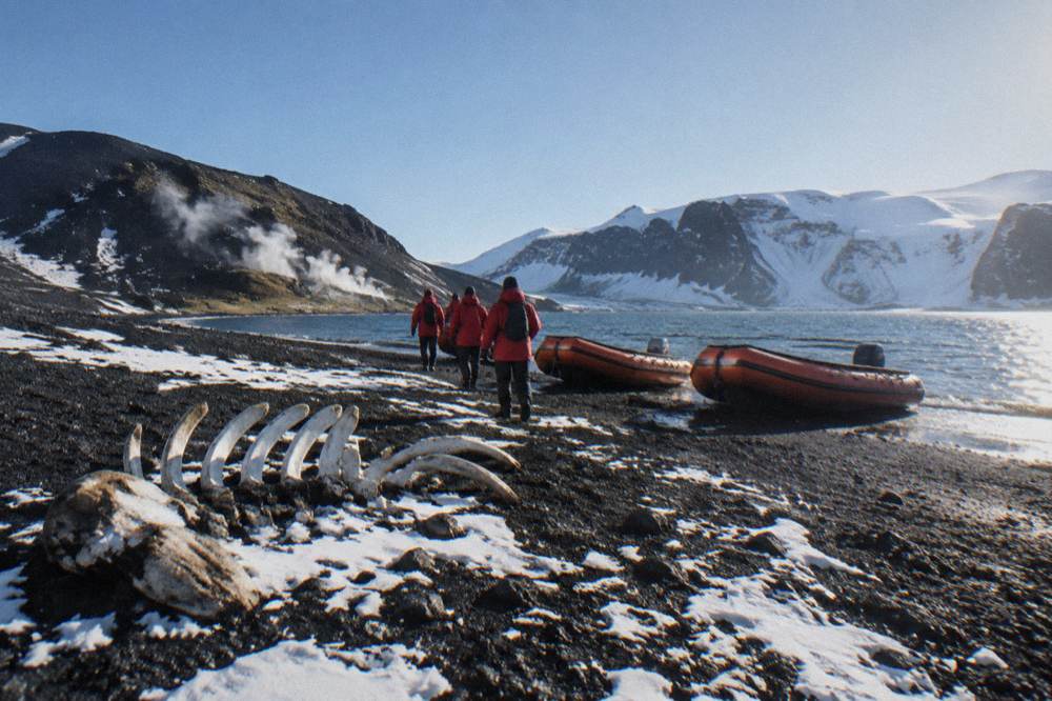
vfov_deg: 28.1
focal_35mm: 48
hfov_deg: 41.1
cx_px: 526
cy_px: 350
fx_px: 1402
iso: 500
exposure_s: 1/1600
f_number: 4
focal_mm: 48
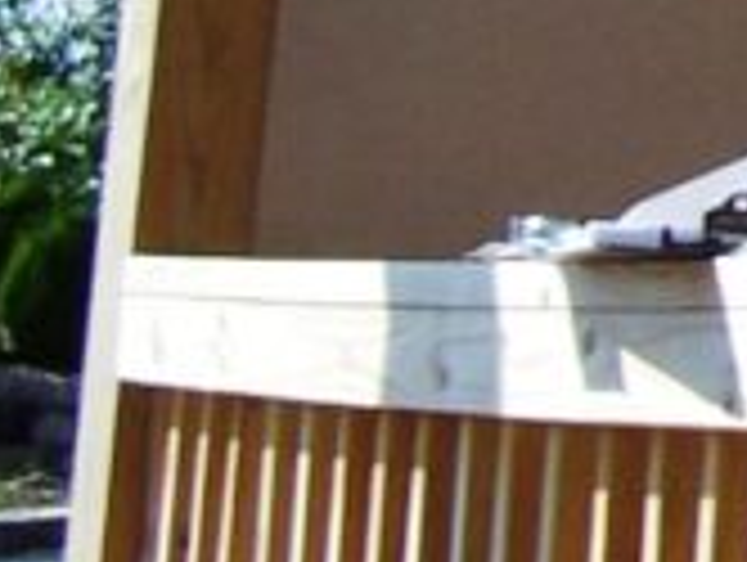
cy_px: -220
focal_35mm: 234
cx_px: 1989
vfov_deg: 6.3
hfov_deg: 7.7
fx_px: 5057
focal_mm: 6.3
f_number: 2.8
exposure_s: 1/750
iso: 80
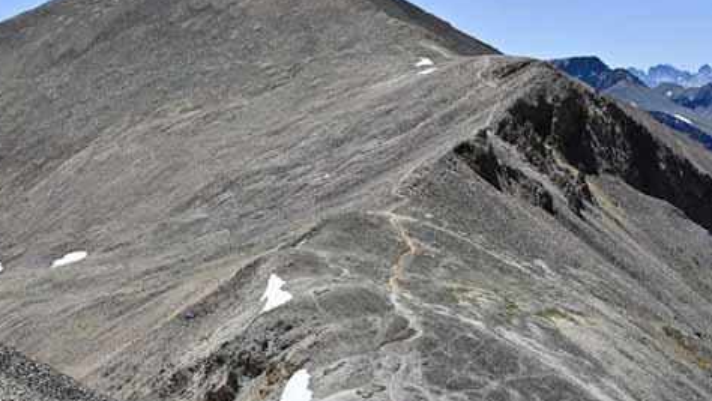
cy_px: 175
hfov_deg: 25.5
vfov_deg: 14.6
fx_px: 1568
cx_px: 242
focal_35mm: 83
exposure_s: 1/320
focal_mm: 47
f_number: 8
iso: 64
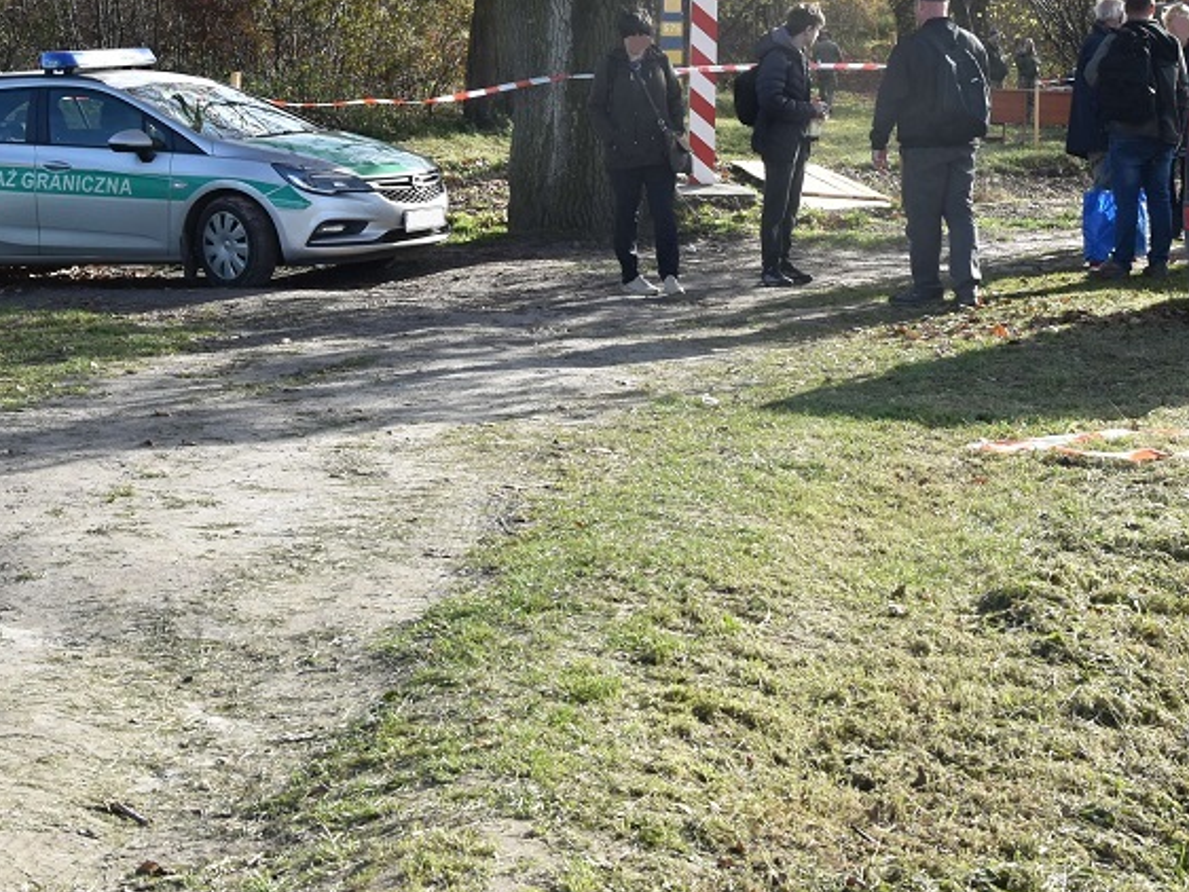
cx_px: 681
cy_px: 112
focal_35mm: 80
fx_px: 2749
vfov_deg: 18.2
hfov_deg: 24.4
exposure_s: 1/250
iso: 250
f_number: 8
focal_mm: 26
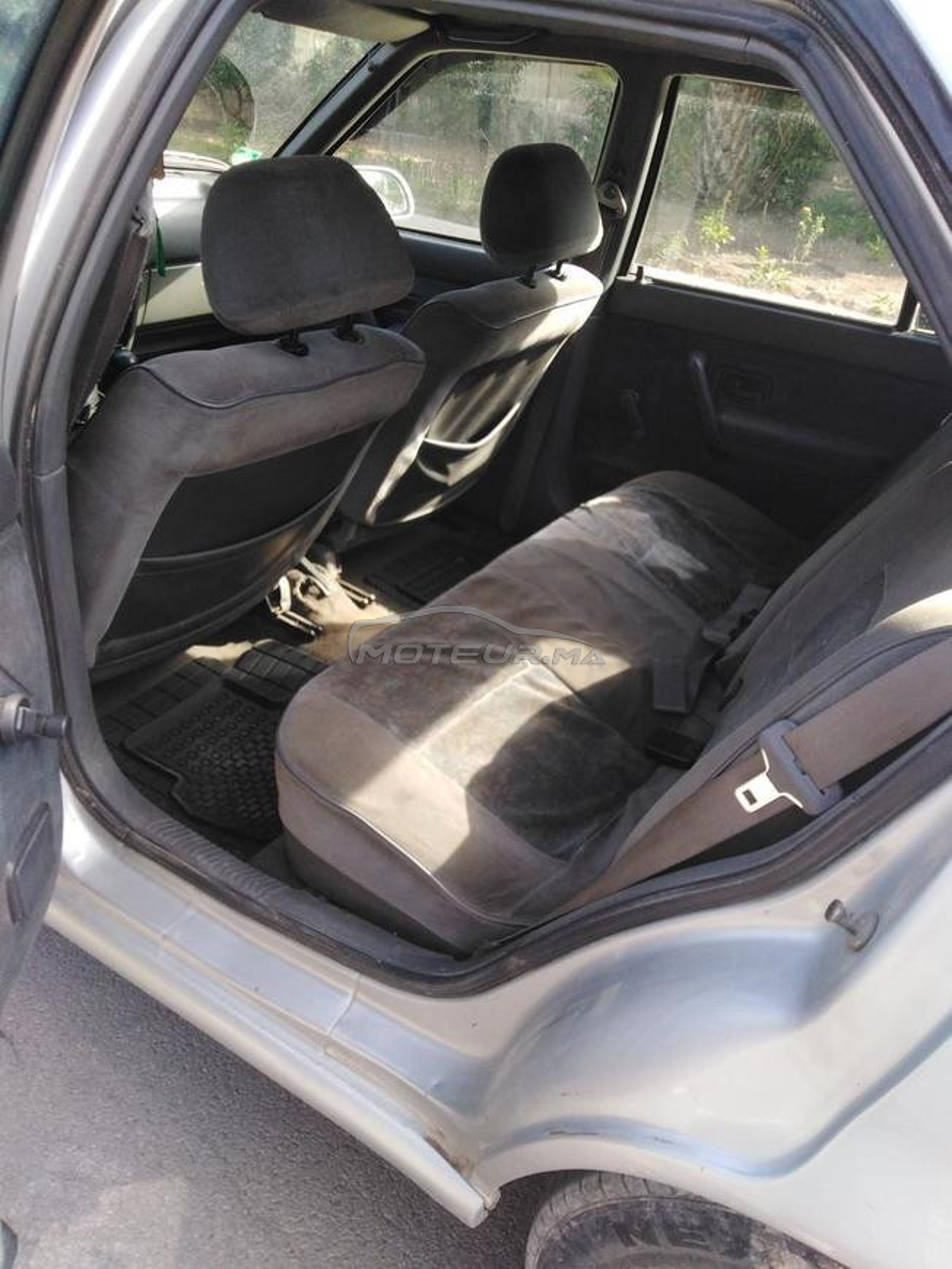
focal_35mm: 25
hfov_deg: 54.9
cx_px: 476
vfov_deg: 69.4
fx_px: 916
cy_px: 634
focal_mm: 3.37
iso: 119
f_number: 2.2
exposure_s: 1/120
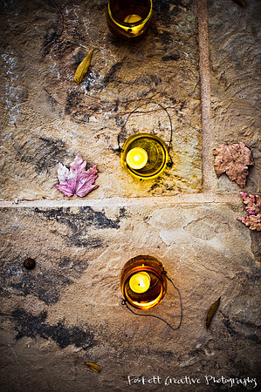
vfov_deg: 39.6
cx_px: 130
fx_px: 545
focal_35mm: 50
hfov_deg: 26.9
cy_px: 196
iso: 640
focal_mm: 50
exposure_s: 1/250
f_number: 1.4
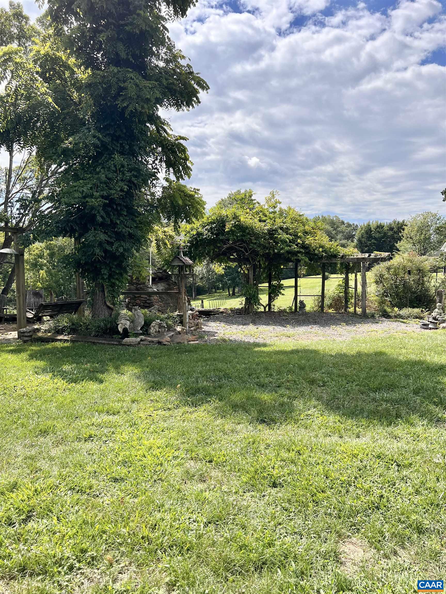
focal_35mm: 26
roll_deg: -0.9
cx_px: 223
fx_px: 447
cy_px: 297
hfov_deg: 53.1
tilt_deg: -5.5
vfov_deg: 67.3
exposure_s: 1/4831
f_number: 1.5
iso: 50
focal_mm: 5.7
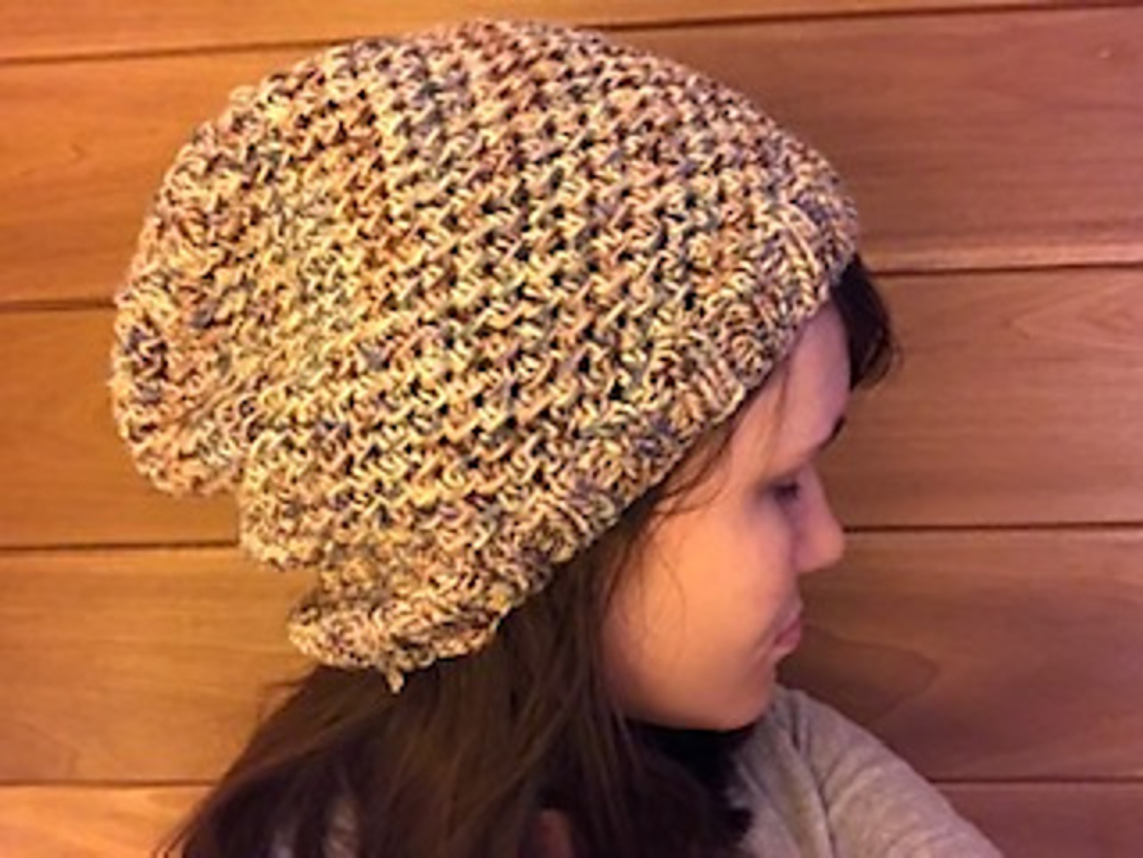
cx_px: 572
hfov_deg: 56.8
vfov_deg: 44.2
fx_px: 1057
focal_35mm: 32
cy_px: 429
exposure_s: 1/15
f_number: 2.2
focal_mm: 2.87
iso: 500
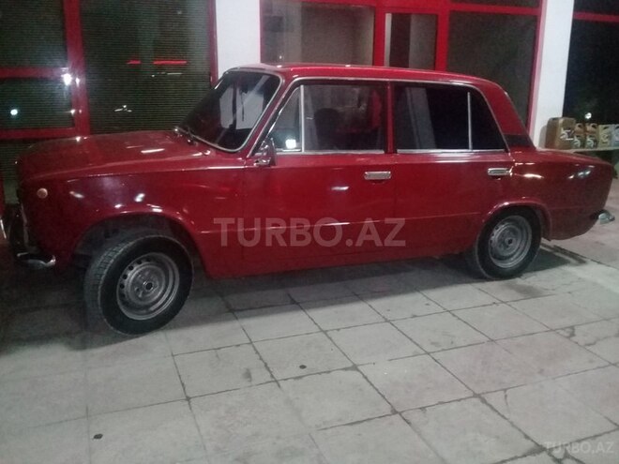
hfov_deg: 58.4
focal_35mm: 31
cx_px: 310
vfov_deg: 45.4
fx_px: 554
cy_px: 232
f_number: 2.2
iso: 800
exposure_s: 1/15
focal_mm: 3.3
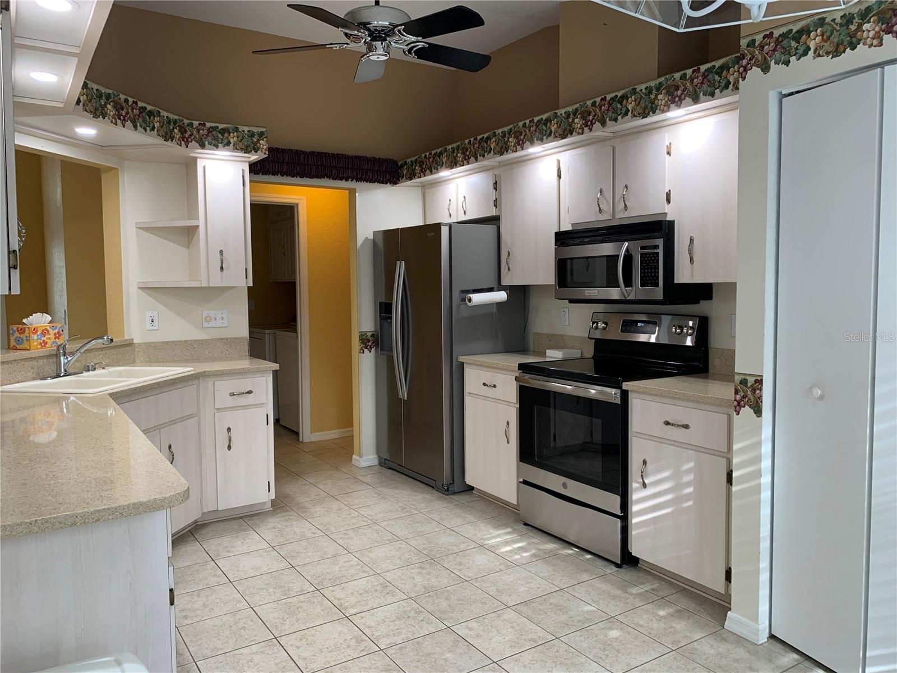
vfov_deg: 53.1
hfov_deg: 67.3
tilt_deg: -3.5
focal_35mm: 26
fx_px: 674
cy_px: 336
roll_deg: +0.0
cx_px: 448
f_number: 1.8
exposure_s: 1/91
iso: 100
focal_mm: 4.25
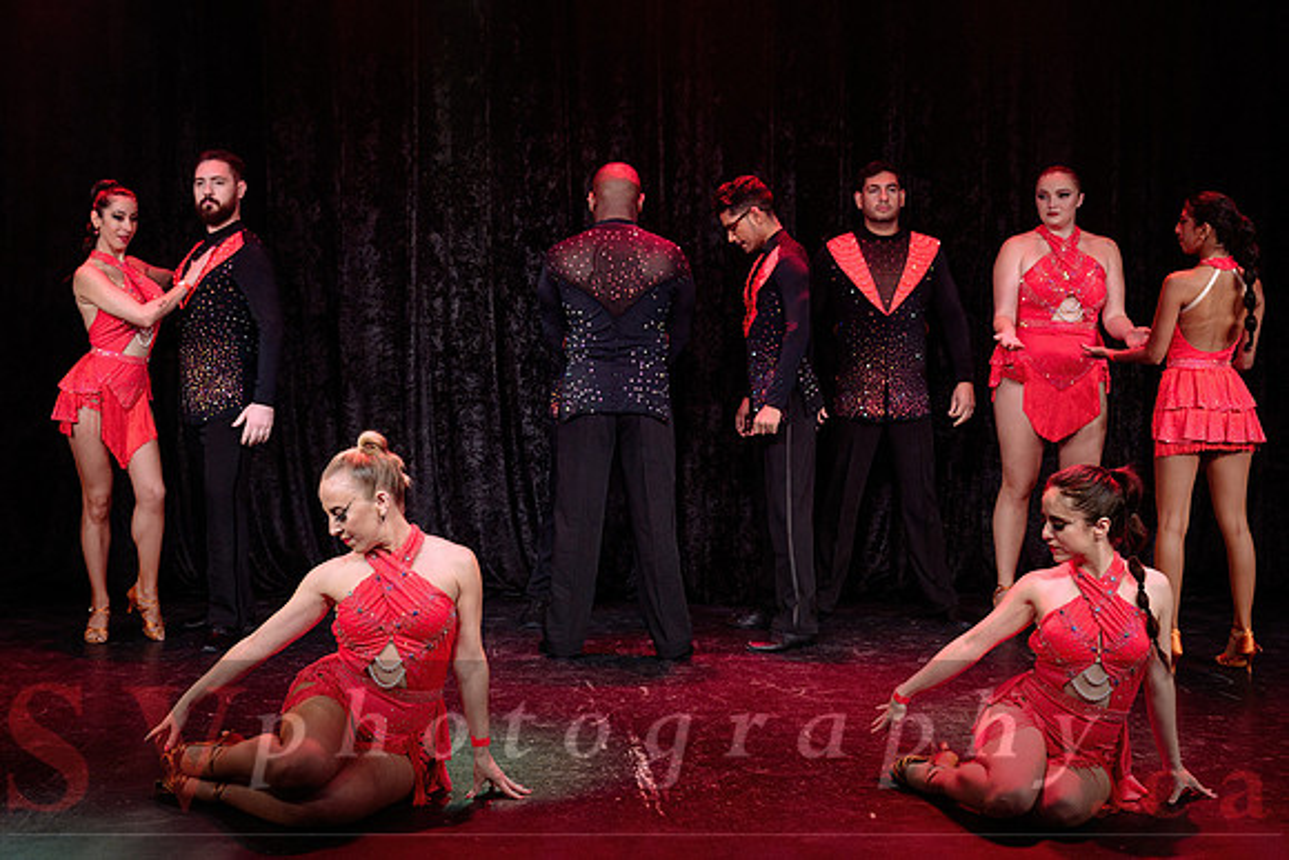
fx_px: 1716
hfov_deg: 41.2
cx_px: 600
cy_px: 325
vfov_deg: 28.0
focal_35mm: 48
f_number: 3.2
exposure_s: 1/400
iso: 1600
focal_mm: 34
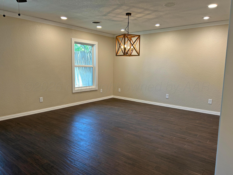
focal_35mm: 26
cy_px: 88
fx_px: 175
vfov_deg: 53.1
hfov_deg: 67.3
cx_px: 116
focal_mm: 5.7
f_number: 1.5
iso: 100
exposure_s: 1/120
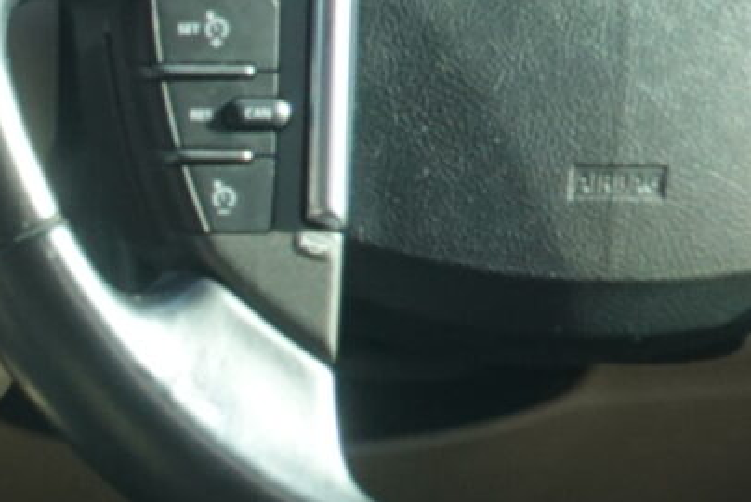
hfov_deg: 11.7
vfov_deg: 9.0
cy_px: 529
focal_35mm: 152
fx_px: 3173
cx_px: -879
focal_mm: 9
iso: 320
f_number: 5
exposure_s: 1/30
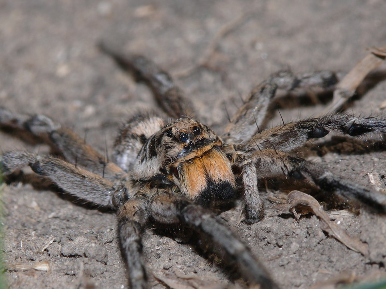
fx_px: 5341
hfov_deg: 4.1
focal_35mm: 479
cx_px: 172
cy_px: 164
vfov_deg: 3.1
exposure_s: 1/640
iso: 100
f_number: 10
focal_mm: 88.8
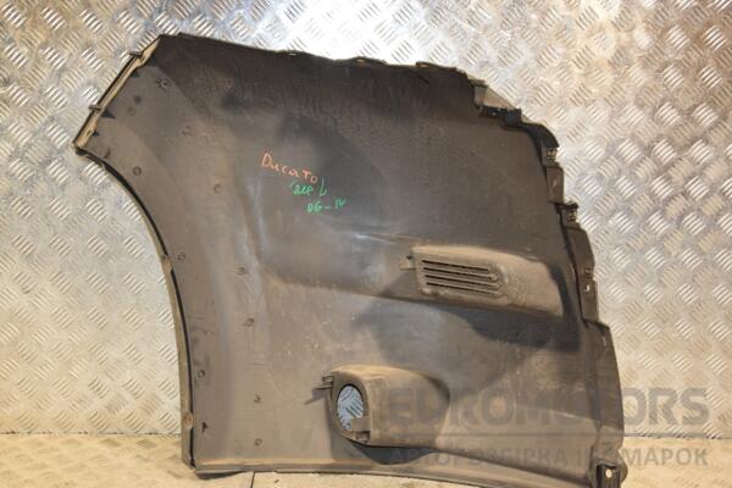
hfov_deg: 38.9
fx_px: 1037
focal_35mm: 51
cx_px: 366
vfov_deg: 26.5
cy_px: 244
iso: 800
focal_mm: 34
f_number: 5
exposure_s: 1/160
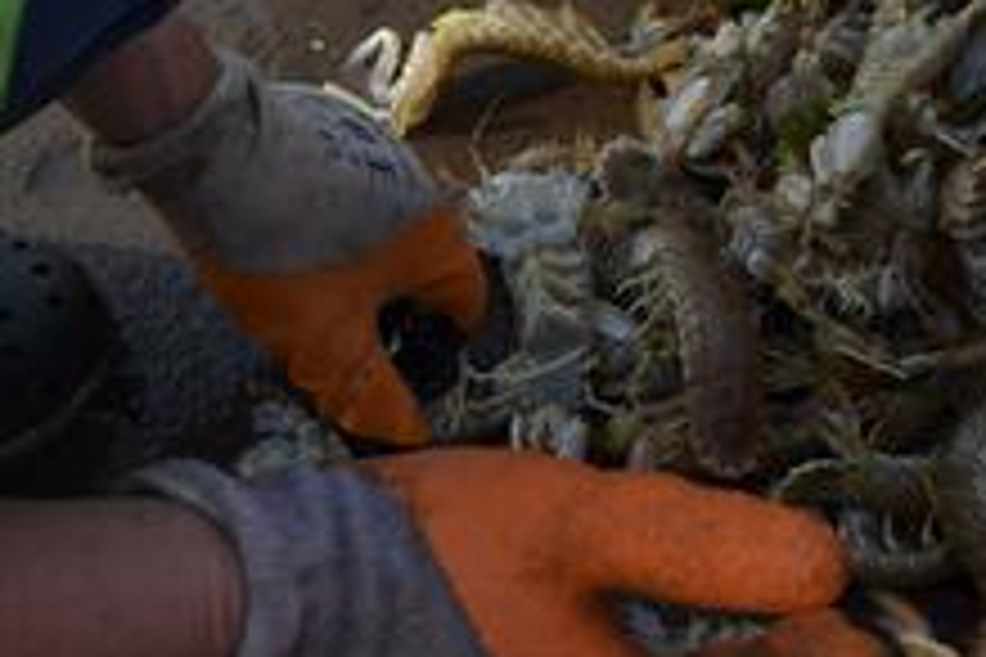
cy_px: -22
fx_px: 4081
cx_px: 1225
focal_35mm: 149
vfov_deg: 9.1
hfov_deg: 13.4
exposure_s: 1/200
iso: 100
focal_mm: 34
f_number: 7.1
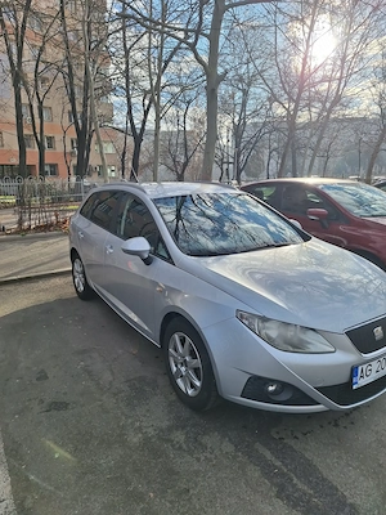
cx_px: 193
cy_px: 258
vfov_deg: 73.9
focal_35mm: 23
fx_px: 342
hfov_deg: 58.9
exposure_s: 1/1616
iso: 40
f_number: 1.8
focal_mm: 5.54
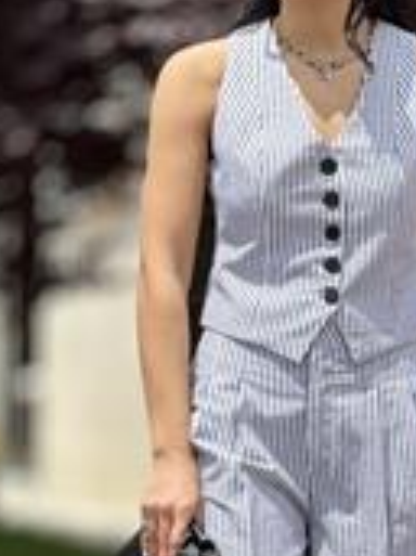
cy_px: 441
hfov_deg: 8.0
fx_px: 2984
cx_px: 273
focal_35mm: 186
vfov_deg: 10.6
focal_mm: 9
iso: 32
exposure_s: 1/708
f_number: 2.8
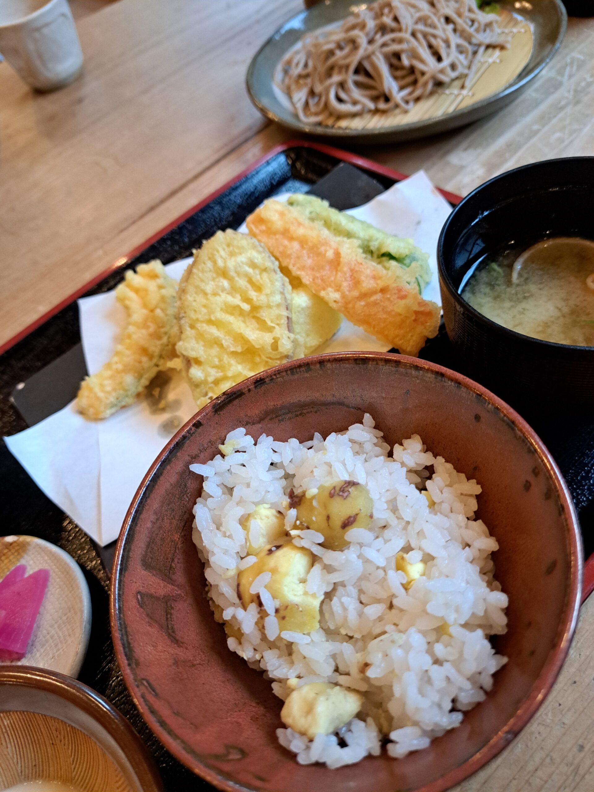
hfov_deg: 56.8
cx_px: 297
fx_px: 549
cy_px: 396
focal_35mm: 24
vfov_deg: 71.6
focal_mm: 5.23
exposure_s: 1/50
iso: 320
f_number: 1.8
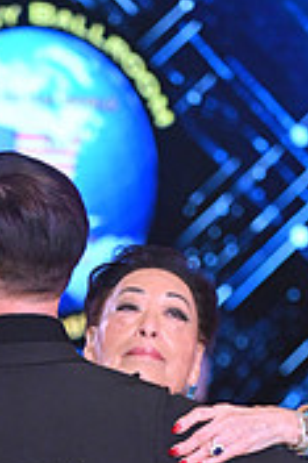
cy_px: 737
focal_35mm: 403
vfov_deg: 5.1
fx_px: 5182
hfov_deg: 3.4
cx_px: -36
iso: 3200
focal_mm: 122
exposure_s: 1/400
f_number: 5
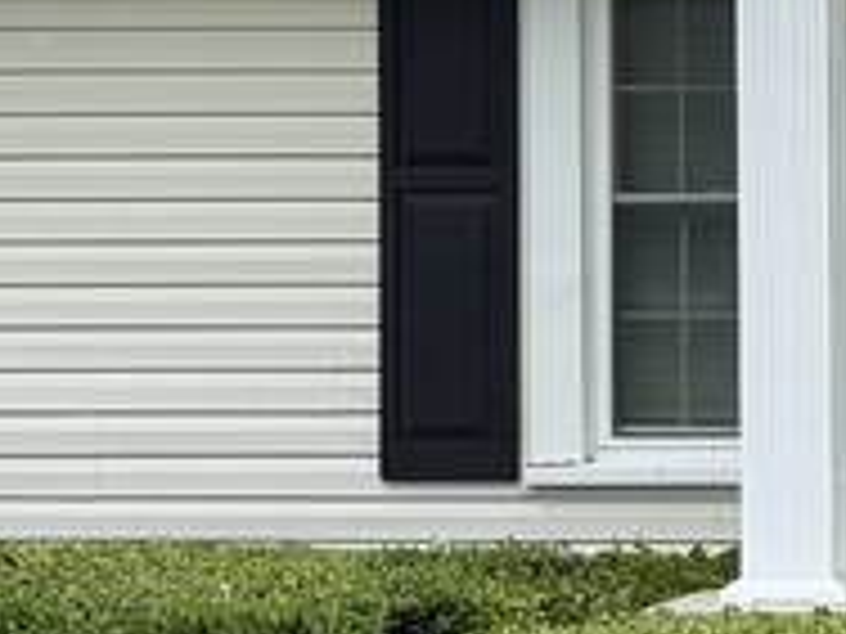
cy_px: 310
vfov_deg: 9.1
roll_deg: +0.3
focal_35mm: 163
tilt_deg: +0.0
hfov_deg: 11.6
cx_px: 1282
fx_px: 3984
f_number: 1.78
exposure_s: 1/2445
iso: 100
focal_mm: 6.76
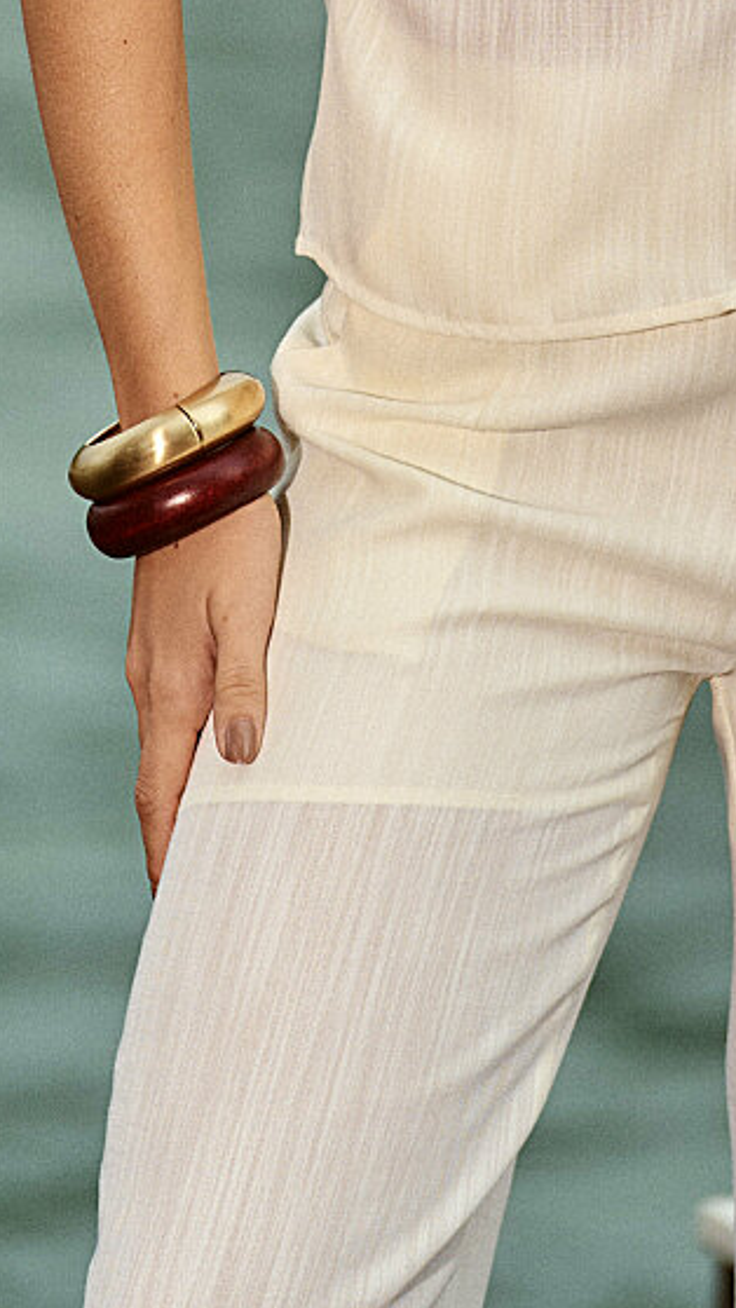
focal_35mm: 410
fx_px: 14221
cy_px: -237
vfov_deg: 5.2
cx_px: 653
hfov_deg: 3.0
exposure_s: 1/400
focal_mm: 156
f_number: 2.8
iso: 320
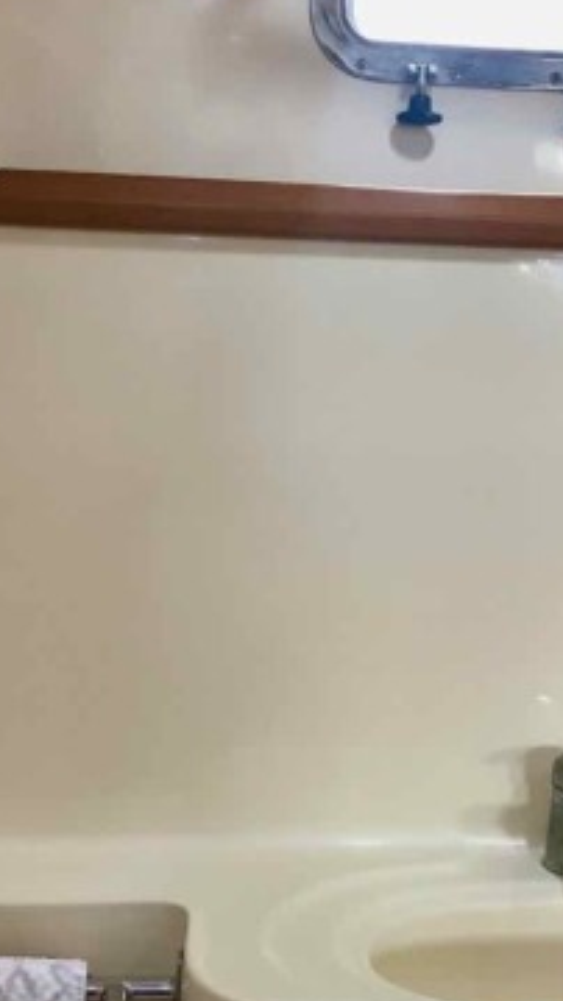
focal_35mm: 51
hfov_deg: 23.4
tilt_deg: -8.5
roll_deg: -0.4
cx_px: 371
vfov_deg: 40.6
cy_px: 538
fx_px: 1353
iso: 40
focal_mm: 3.99
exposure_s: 1/15
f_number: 1.8
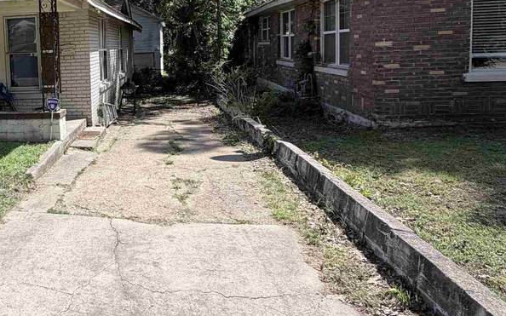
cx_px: 74
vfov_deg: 38.5
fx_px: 441
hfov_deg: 53.9
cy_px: 85
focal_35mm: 32
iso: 25
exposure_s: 1/770
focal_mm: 2.22
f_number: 2.2
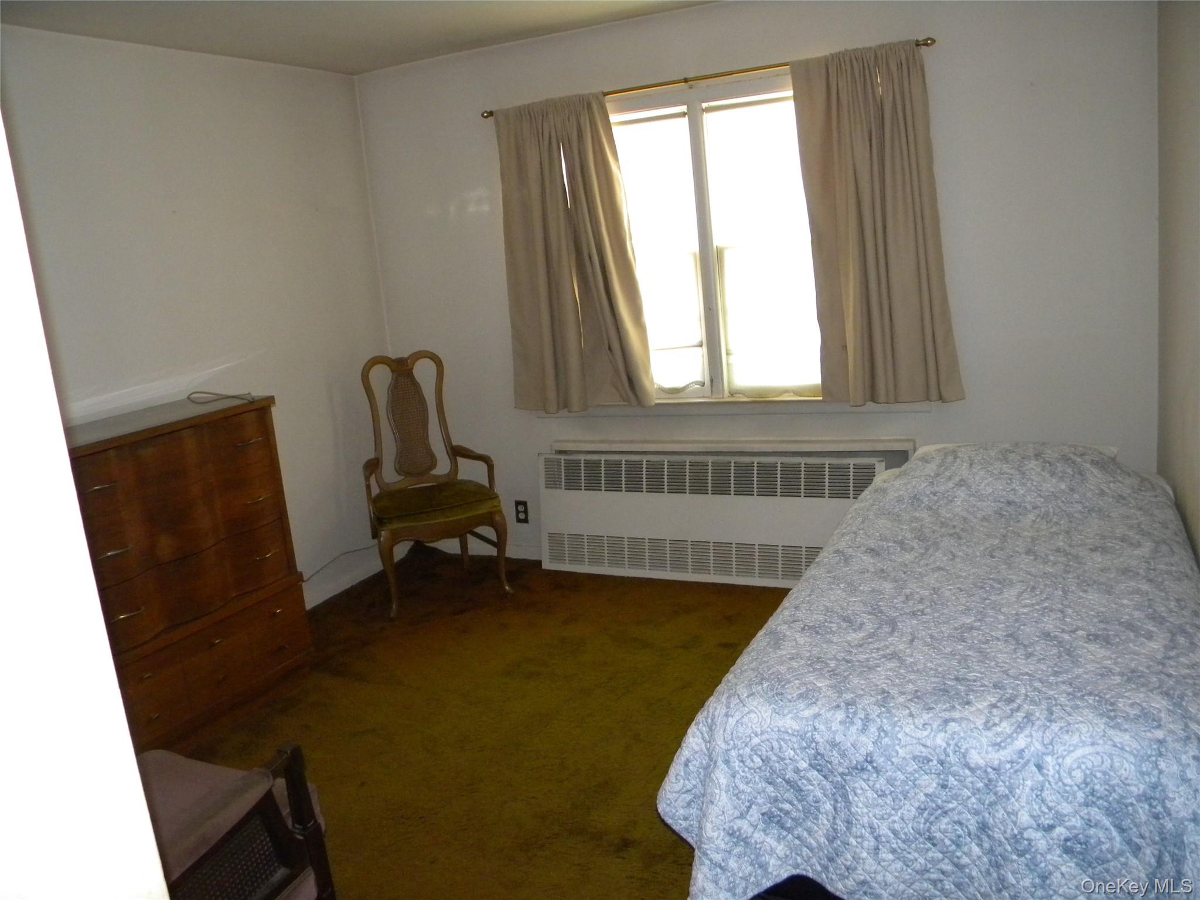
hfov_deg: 63.4
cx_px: 600
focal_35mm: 28
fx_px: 971
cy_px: 450
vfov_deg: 49.7
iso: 400
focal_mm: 5
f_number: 3.5
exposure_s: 1/26
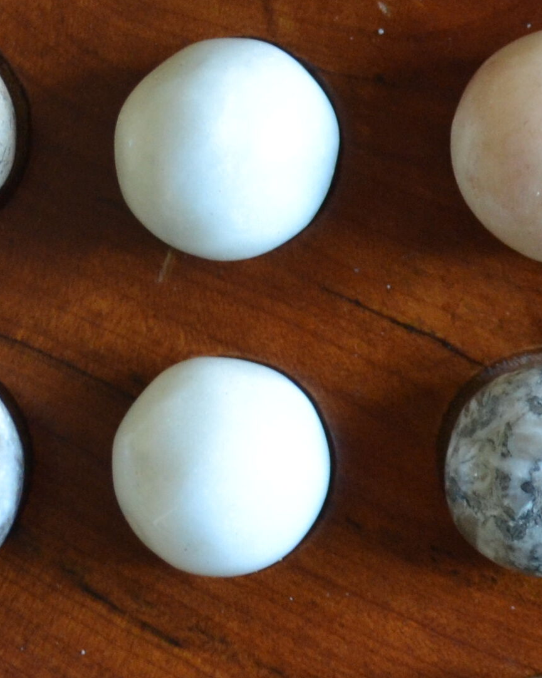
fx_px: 4090
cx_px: 899
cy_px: 149
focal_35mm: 204
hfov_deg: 7.4
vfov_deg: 9.4
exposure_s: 1/15
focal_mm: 34
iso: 720
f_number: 5
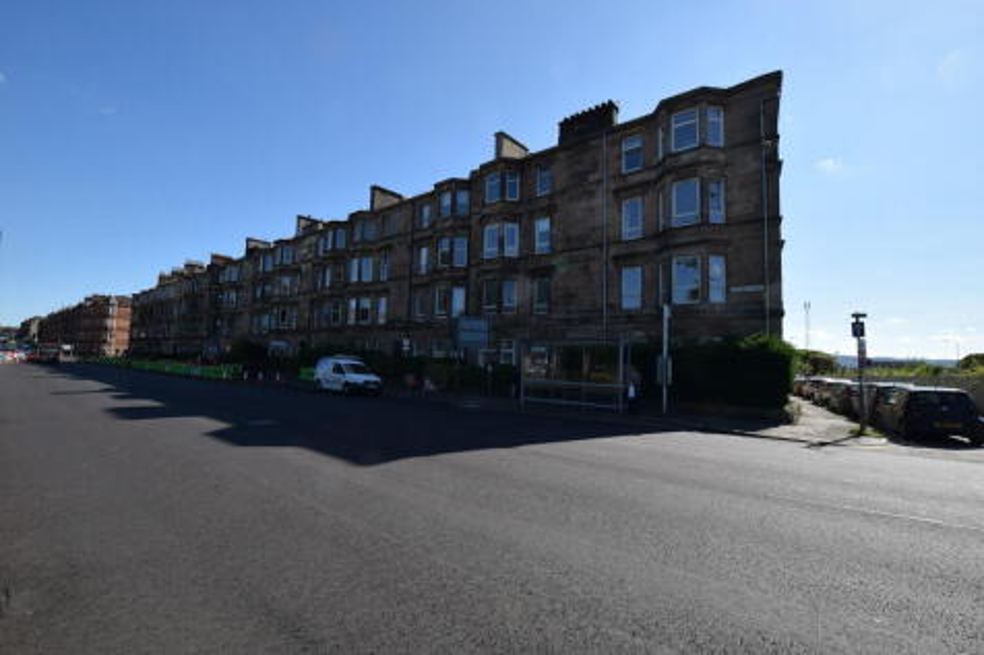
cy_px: 328
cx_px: 492
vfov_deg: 77.3
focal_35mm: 15
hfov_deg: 100.4
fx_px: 410
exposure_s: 1/320
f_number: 9
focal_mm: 10
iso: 200
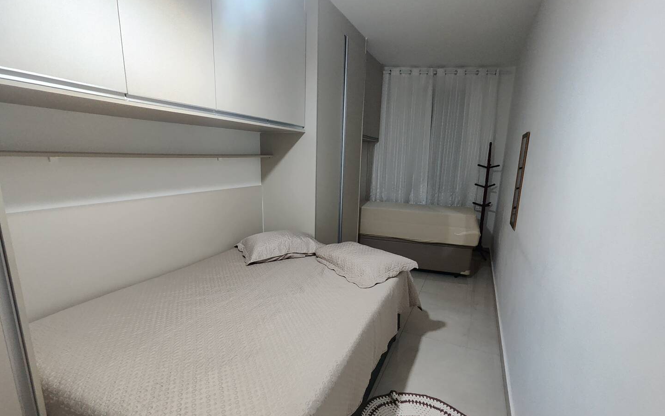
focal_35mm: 17
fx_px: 308
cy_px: 224
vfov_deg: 67.9
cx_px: 332
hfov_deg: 94.4
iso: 209
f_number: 2.2
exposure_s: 1/60
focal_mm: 1.65
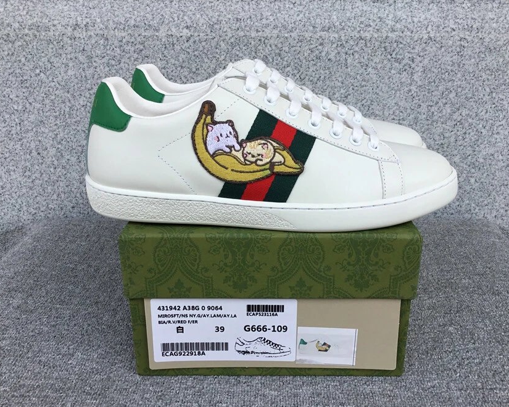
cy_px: 206
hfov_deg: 54.2
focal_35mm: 33
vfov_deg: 44.5
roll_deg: +0.0
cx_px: 270
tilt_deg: -21.0
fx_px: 497
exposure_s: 1/840
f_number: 2.4
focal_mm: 3.3
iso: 25
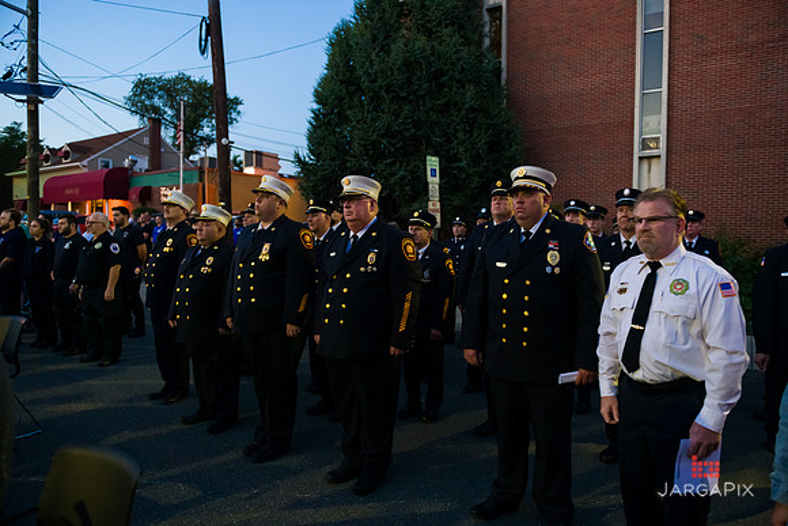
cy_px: 263
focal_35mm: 24
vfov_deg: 53.2
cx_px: 394
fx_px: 525
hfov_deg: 73.7
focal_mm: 24
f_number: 3.2
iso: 3200
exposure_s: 1/50
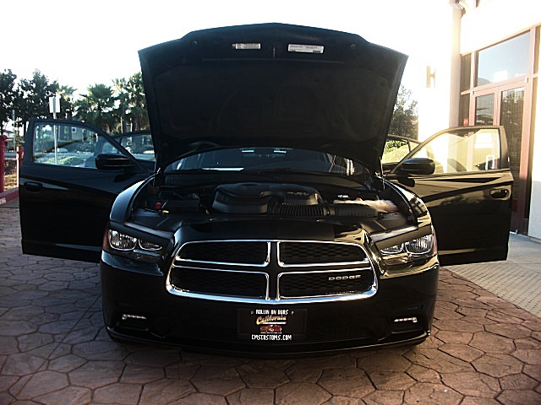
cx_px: 270
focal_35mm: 36
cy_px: 202
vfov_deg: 39.7
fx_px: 563
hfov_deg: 51.4
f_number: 2.8
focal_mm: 6.3
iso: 50
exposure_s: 1/80
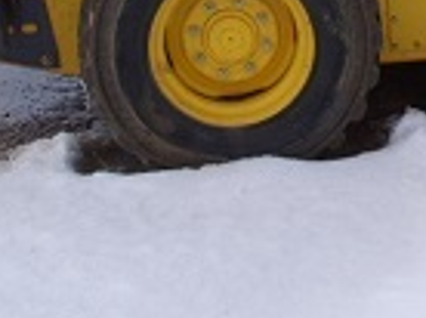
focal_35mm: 138
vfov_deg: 10.4
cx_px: 407
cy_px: -131
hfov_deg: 14.1
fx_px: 1695
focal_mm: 7.8
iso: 50
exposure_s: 1/296
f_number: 7.4
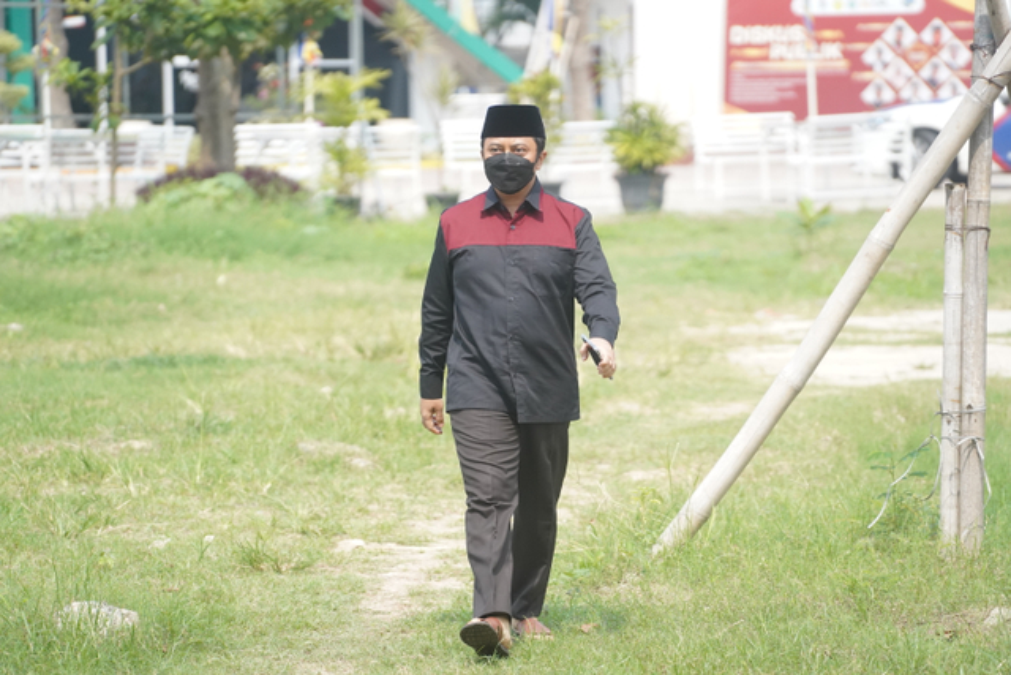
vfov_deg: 6.9
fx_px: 5618
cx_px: 506
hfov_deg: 10.3
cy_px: 338
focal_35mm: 200
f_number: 4.5
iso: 4000
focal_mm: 200
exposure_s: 1/6400
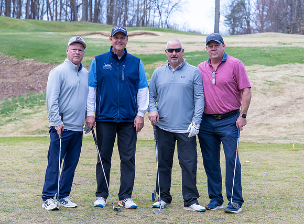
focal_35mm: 107
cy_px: 146
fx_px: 939
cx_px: 193
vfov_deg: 13.6
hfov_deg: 18.4
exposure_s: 1/500
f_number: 5
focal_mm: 75
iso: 220
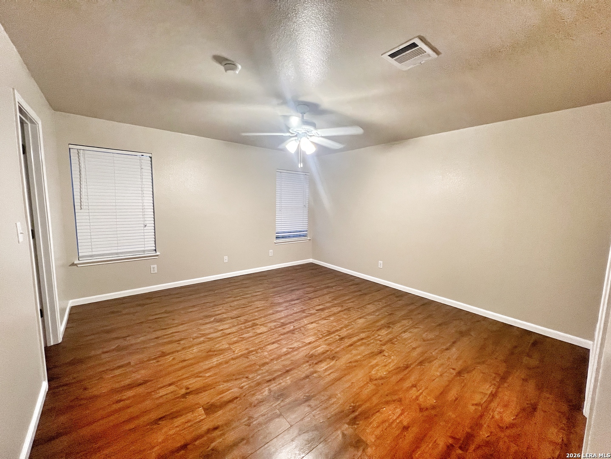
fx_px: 229
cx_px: 306
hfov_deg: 106.2
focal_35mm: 13
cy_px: 230
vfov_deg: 89.9
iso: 320
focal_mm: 1.57
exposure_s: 1/60
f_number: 1.8
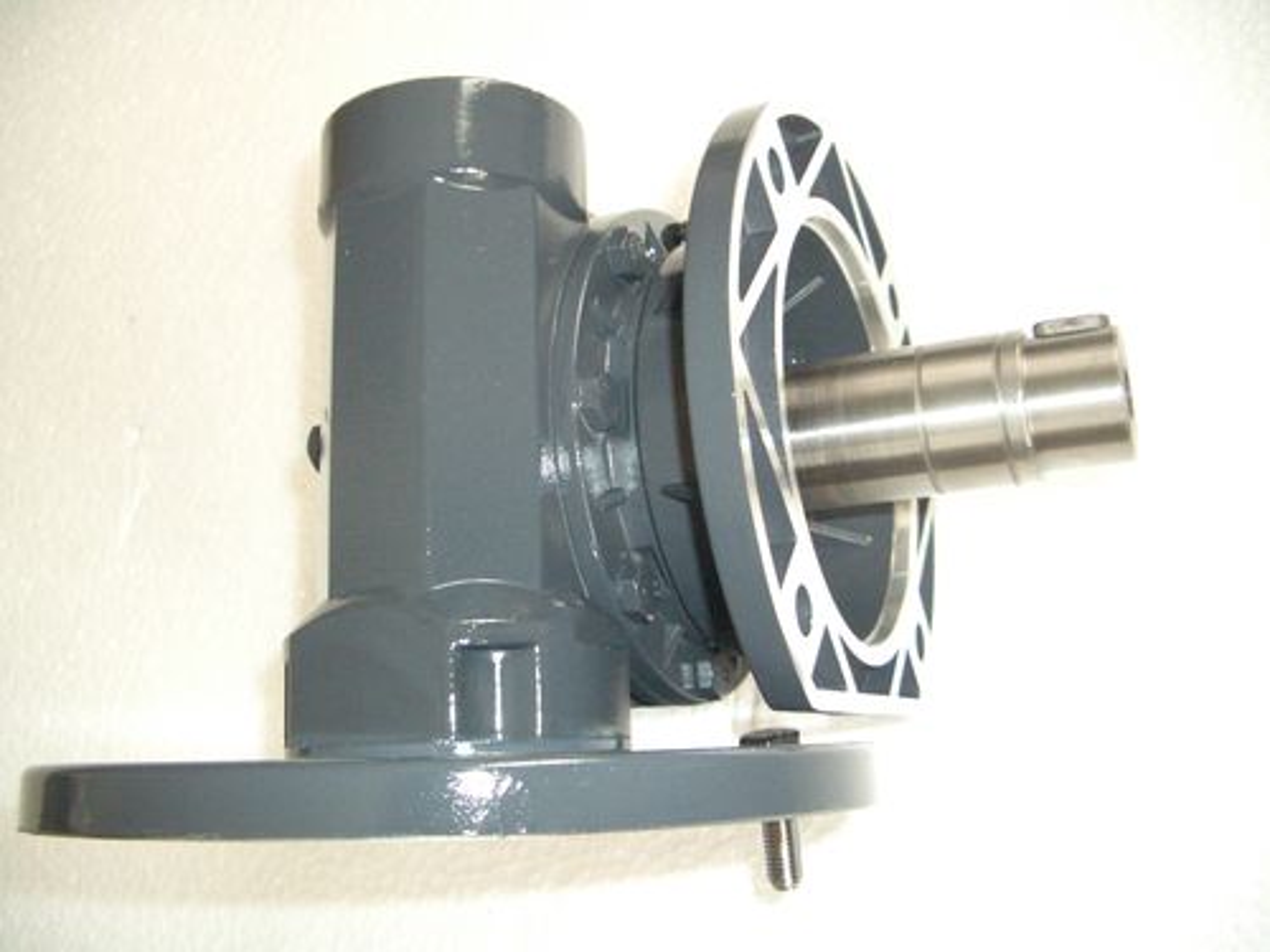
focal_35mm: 35
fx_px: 1284
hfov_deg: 52.6
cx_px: 635
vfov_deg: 40.7
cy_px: 476
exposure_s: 1/60
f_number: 2.6
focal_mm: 5.8
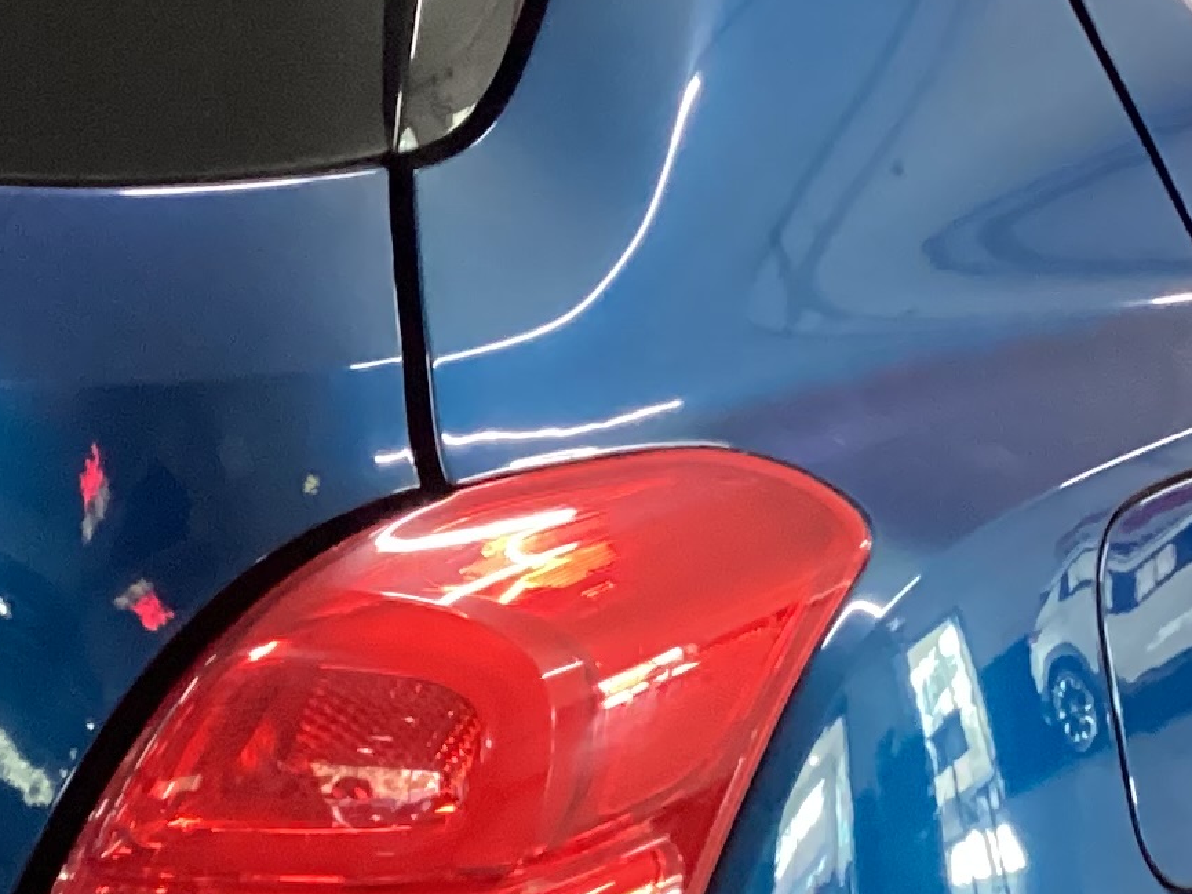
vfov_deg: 12.6
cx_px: 357
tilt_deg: -21.2
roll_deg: +0.3
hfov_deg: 16.8
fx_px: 4029
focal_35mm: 117
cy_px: 588
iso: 400
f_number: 2.4
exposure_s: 1/40
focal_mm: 3.3
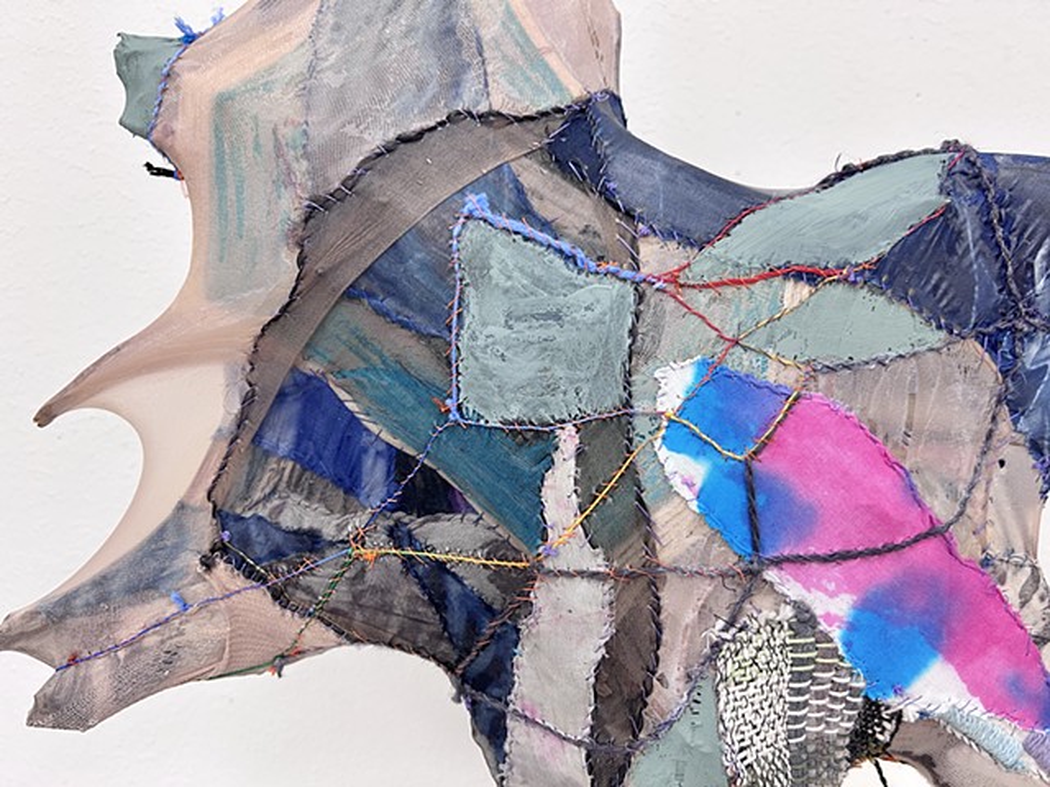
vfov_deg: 53.1
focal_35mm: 26
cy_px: 394
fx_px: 789
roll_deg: +3.6
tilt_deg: -5.5
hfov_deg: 67.3
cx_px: 525
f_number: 1.5
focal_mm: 5.7
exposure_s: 1/60
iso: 160
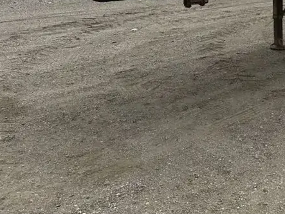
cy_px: 1
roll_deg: -0.1
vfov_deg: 26.6
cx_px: 306
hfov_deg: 32.8
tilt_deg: -6.2
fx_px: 428
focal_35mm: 52
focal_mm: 6.86
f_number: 1.78
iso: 80
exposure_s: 1/2525
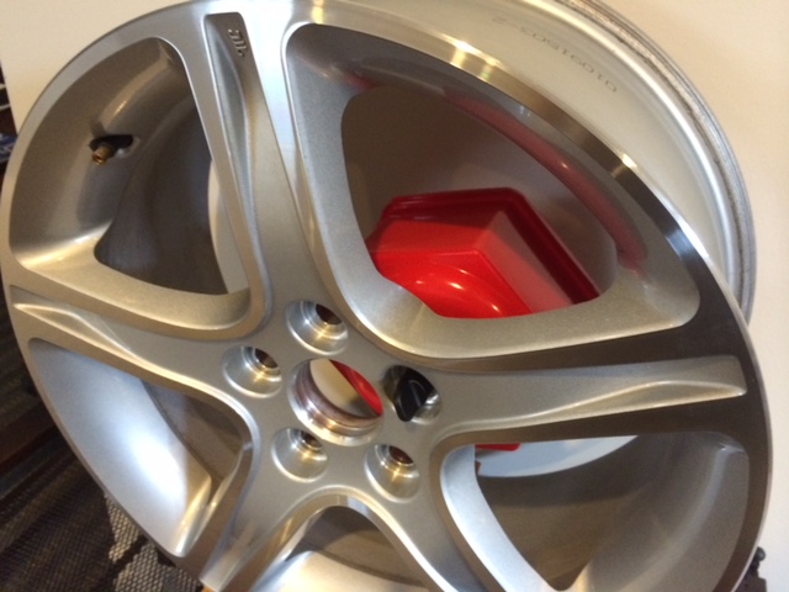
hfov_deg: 60.0
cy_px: 296
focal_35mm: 30
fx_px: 684
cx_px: 394
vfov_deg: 46.8
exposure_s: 1/15
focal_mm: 4.12
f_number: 2.2
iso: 320
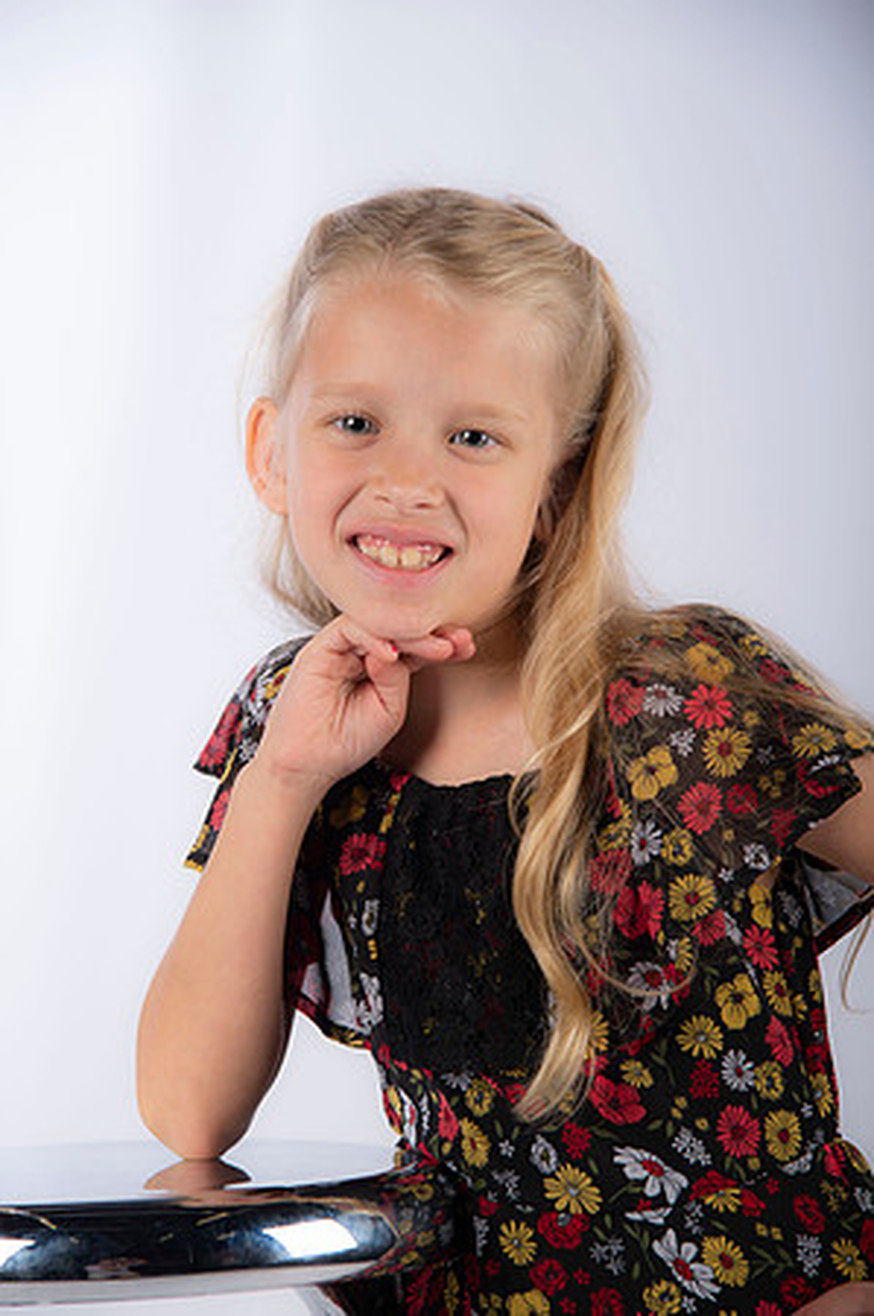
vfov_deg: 19.5
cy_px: 658
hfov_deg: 13.0
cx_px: 437
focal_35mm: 105
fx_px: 3832
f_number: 5.6
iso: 100
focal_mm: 105
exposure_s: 1/200
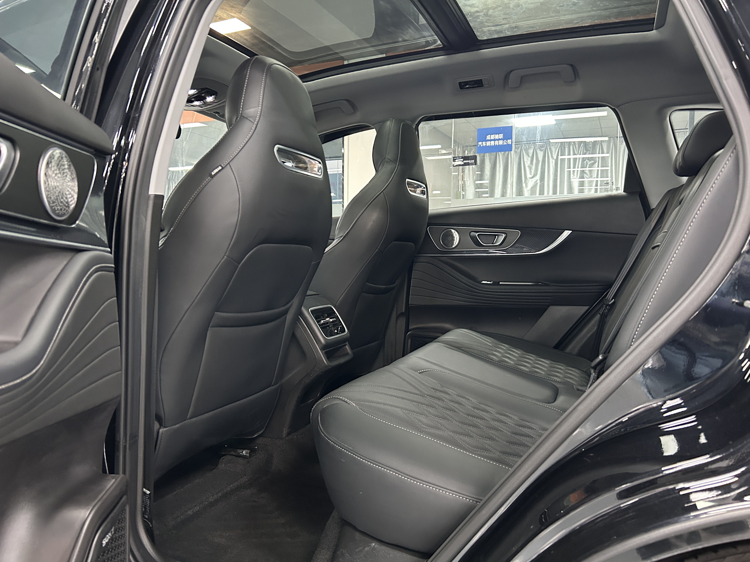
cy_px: 281
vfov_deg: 53.1
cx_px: 375
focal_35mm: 26
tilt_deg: -3.1
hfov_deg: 67.3
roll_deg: -0.3
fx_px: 563
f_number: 1.5
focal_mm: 5.7
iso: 500
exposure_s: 1/33
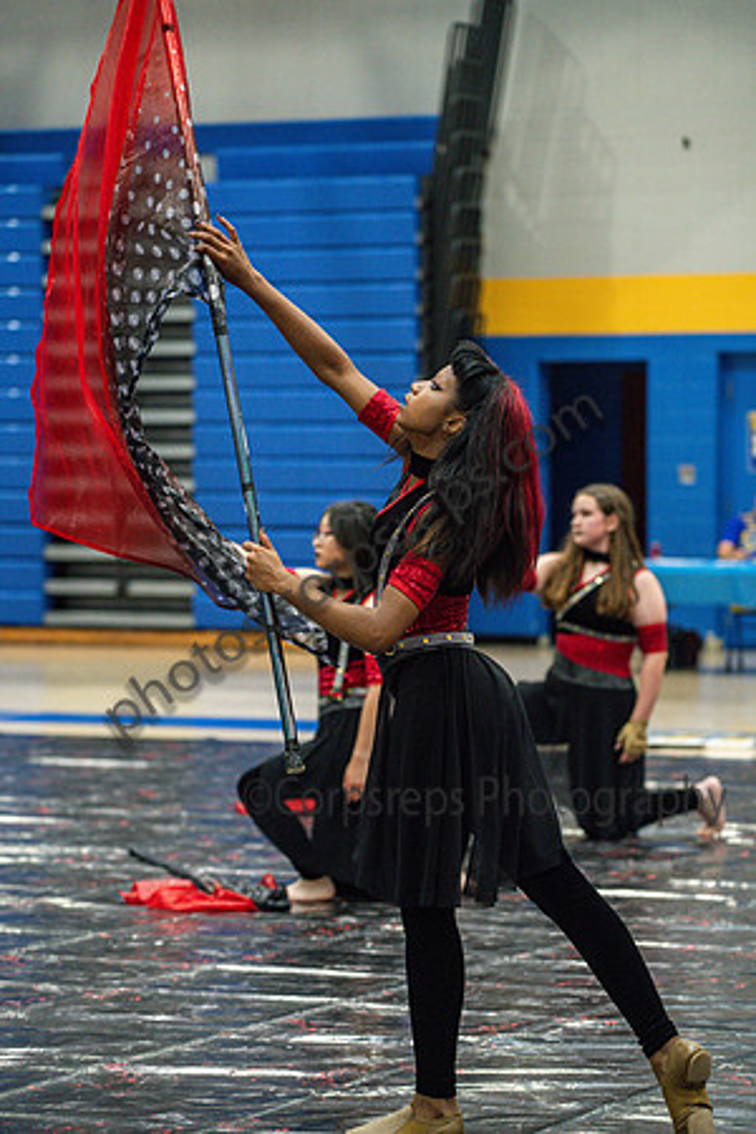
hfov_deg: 11.0
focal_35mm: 125
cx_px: 378
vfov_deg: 16.4
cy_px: 567
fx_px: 3937
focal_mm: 125
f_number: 4
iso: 6400
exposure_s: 1/500
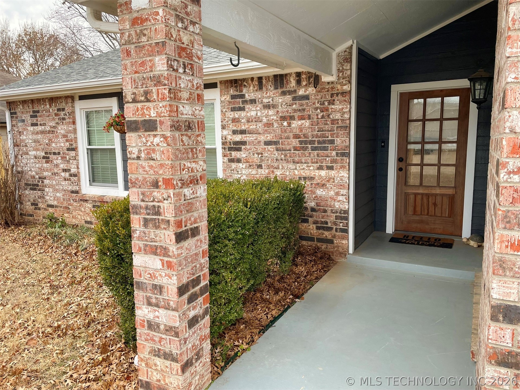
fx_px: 391
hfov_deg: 67.3
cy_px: 195
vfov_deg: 53.1
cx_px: 260
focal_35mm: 26
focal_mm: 4.2
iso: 80
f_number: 1.6
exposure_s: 1/121
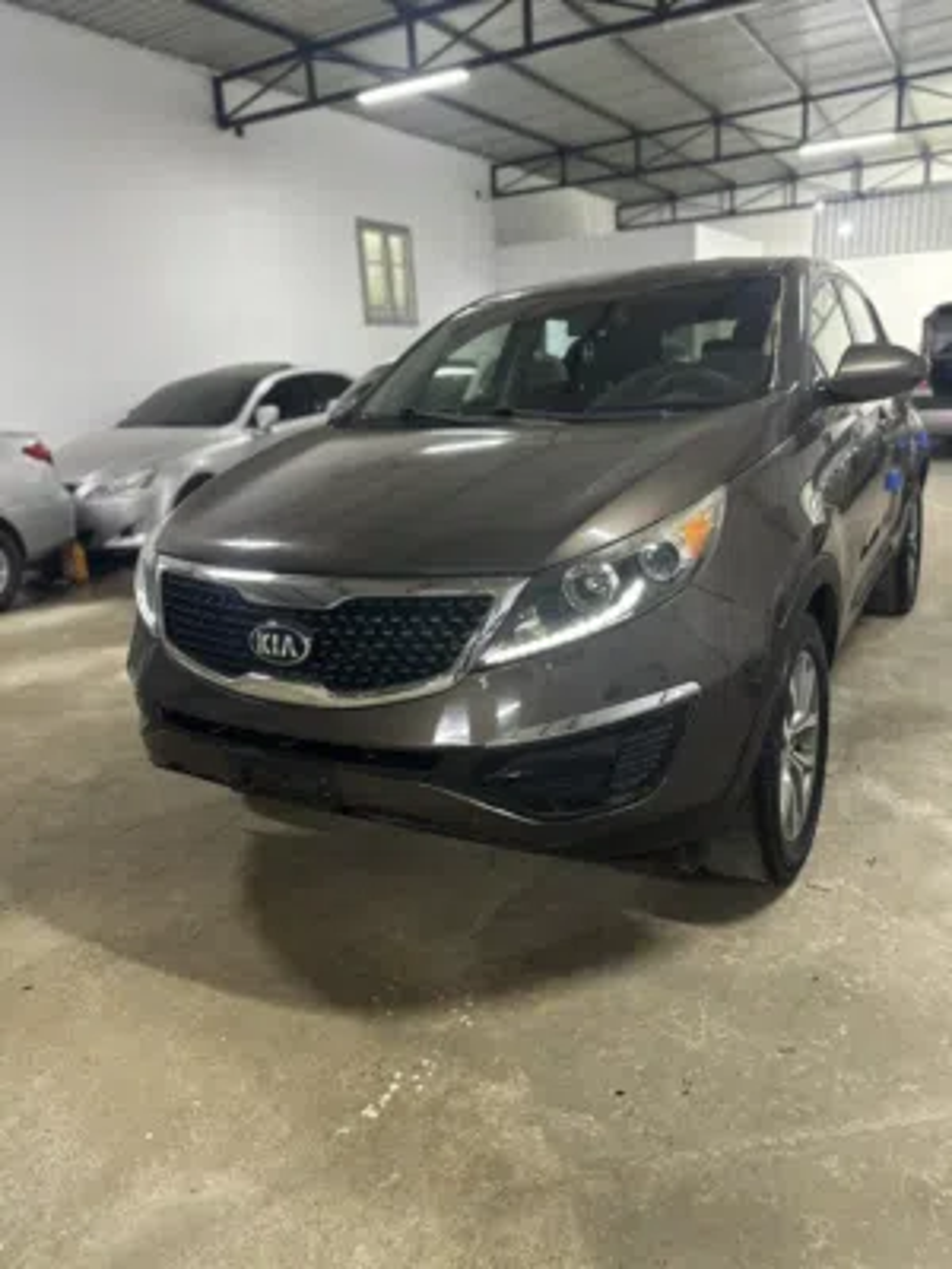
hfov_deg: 56.8
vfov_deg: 71.6
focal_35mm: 24
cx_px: 476
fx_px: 880
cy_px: 634
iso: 320
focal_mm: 6.86
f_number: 1.78
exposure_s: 1/50
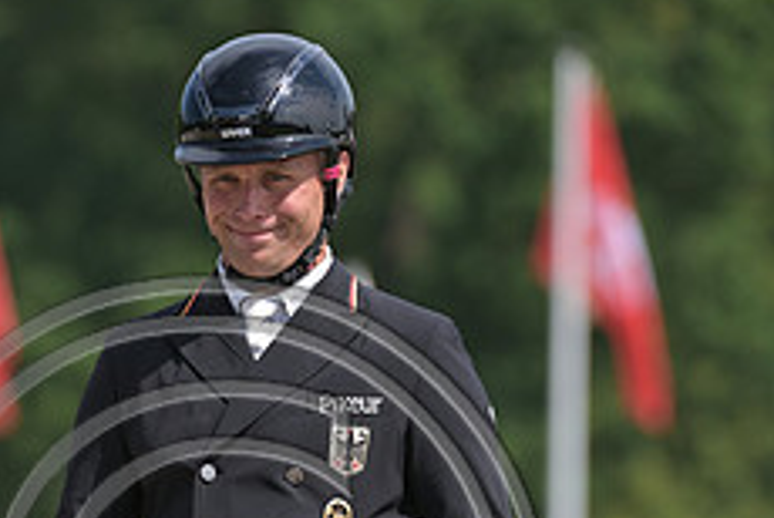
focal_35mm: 731
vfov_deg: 1.9
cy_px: 574
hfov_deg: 2.8
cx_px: 165
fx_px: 15736
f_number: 5
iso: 220
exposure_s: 1/1250
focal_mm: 290
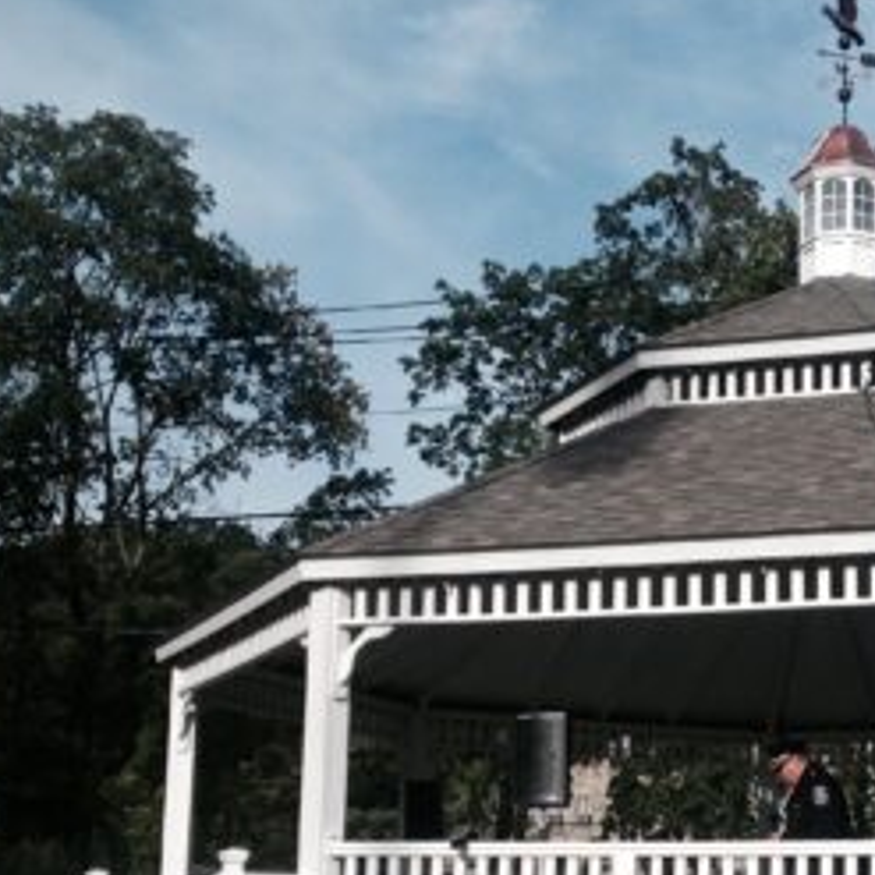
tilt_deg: +5.4
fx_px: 2145
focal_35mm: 75
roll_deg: -0.1
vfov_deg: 22.7
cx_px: 730
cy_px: 723
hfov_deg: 22.7
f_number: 2.4
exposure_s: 1/1623
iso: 50
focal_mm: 4.28
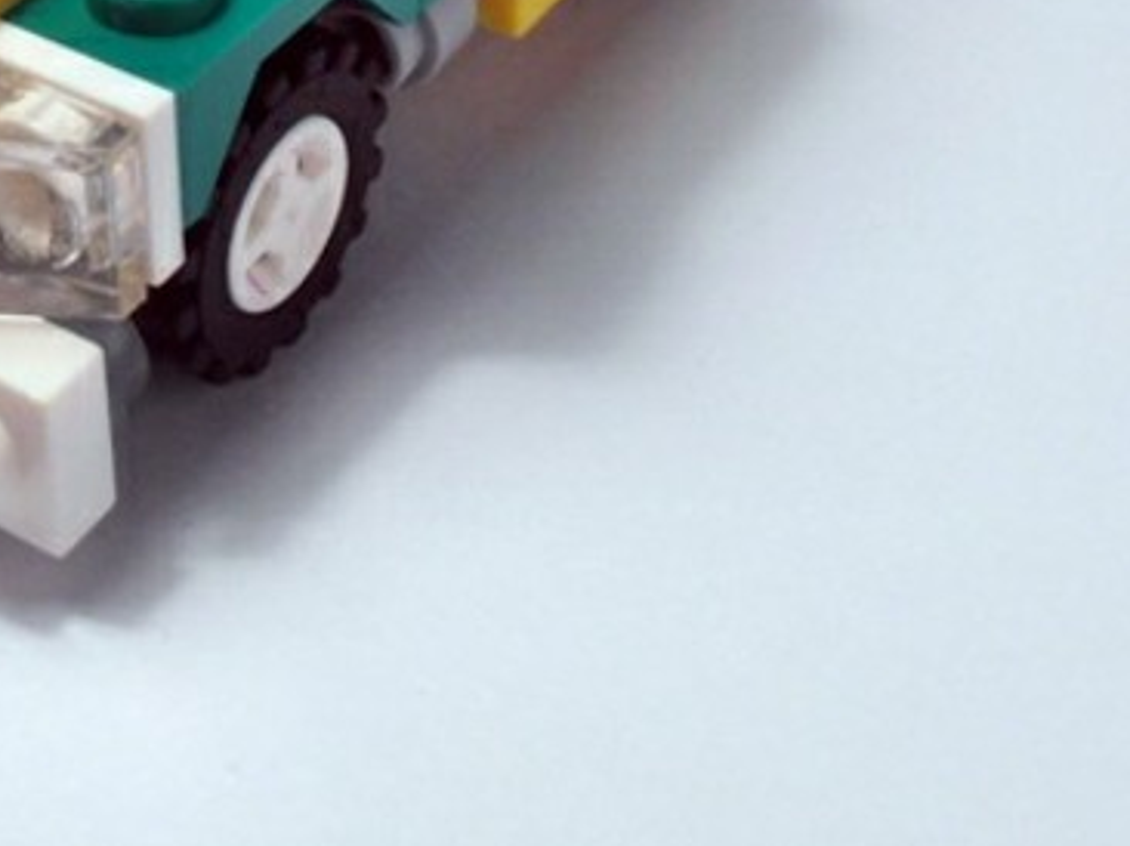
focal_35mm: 91
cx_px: 303
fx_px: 2969
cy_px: -116
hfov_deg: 21.4
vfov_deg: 15.7
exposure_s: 1/80
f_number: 3.9
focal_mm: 6.61
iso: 80
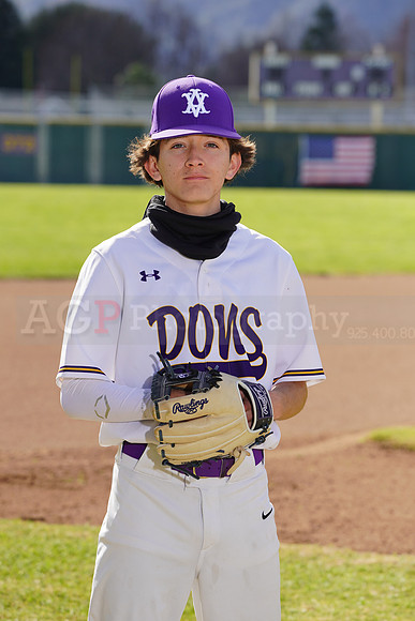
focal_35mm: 196
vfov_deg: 10.5
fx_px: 3387
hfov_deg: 7.0
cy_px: 310
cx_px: 208
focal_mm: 196
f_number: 8
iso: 100
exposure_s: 1/250
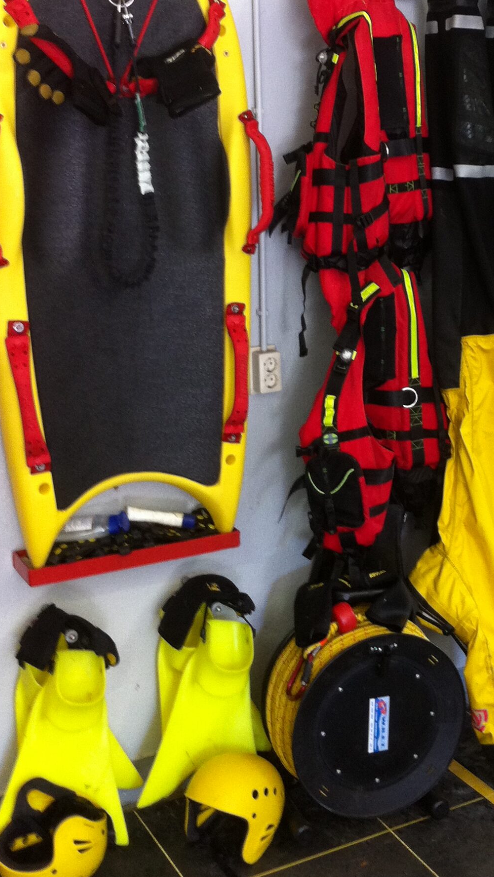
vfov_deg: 37.4
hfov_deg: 21.5
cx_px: 404
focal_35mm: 55
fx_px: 1281
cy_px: 290
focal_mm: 3.85
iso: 160
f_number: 2.8
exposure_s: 1/15
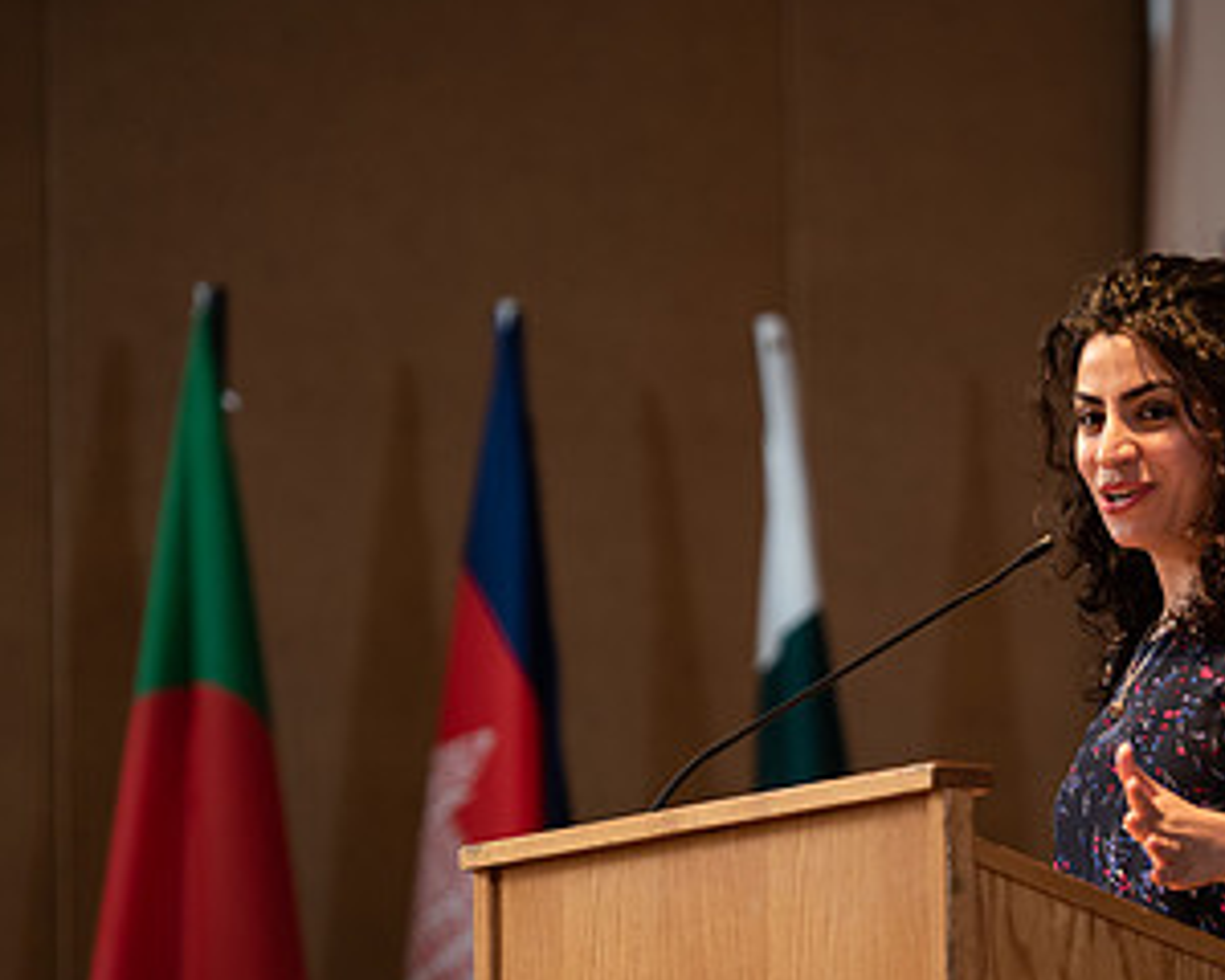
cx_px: 1172
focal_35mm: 254
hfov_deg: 7.6
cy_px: 680
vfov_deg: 6.1
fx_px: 9209
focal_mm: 140
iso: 1250
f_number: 3.2
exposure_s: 1/200
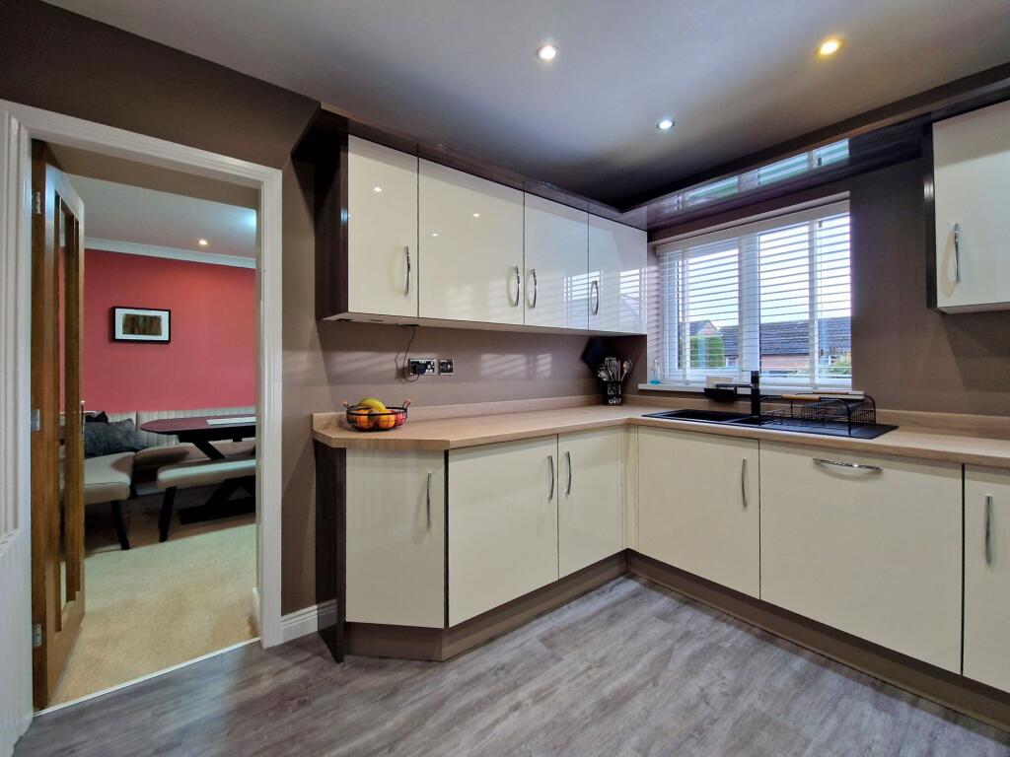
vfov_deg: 89.9
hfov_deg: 106.2
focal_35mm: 13
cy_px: 378
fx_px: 379
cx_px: 505
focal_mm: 2.2
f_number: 2.2
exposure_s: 1/50
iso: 100
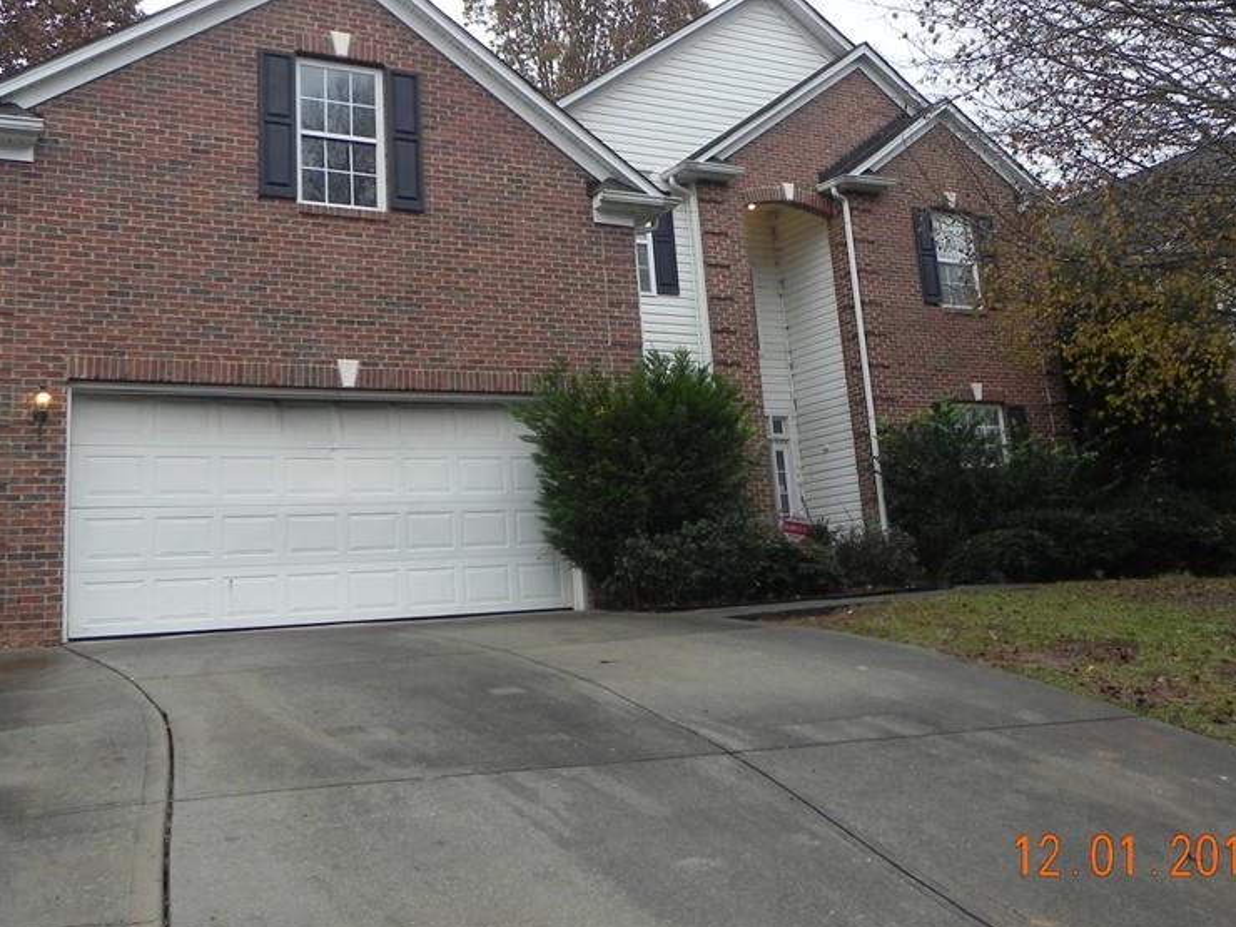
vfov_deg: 39.4
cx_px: 521
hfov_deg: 51.1
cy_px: 347
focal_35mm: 36
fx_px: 1285
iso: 160
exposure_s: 1/136
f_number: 4
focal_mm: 4.6
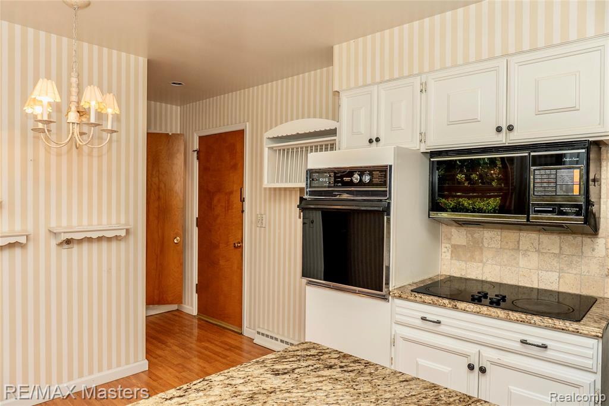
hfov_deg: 73.8
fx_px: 406
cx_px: 304
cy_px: 203
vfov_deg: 53.1
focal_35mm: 24
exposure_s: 1/200
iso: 400
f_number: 5.6
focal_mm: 16
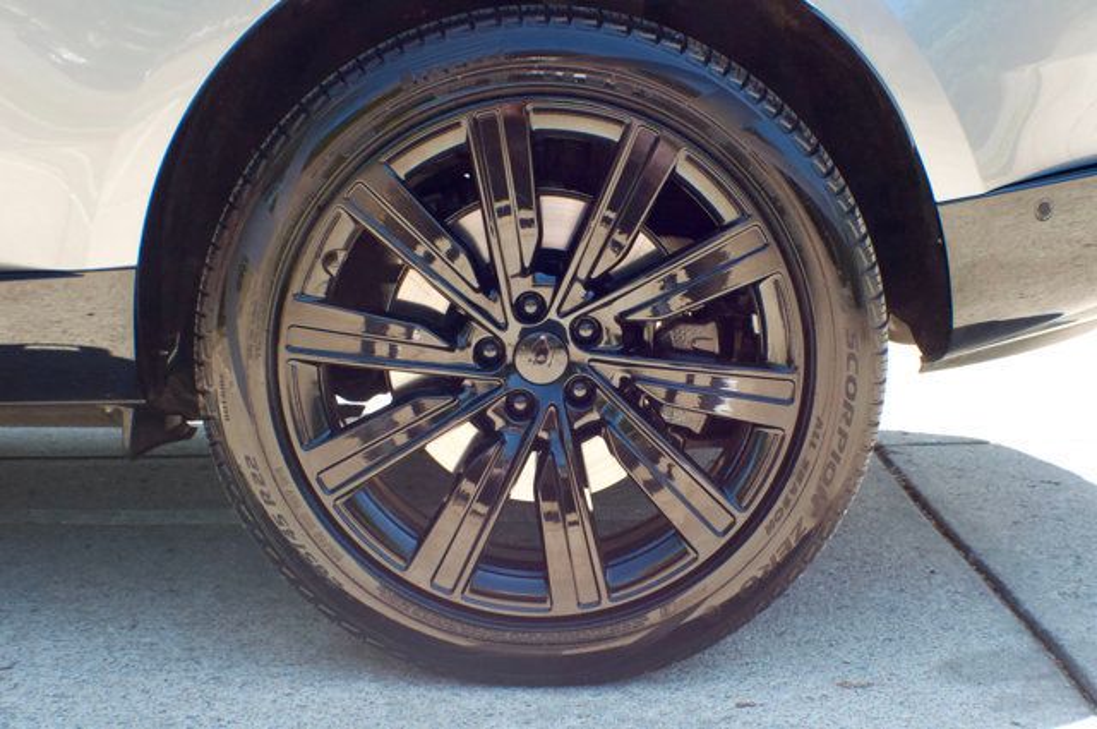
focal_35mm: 75
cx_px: 548
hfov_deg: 27.0
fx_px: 2282
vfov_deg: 18.1
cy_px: 364
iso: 2000
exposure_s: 1/400
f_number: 10
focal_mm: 50
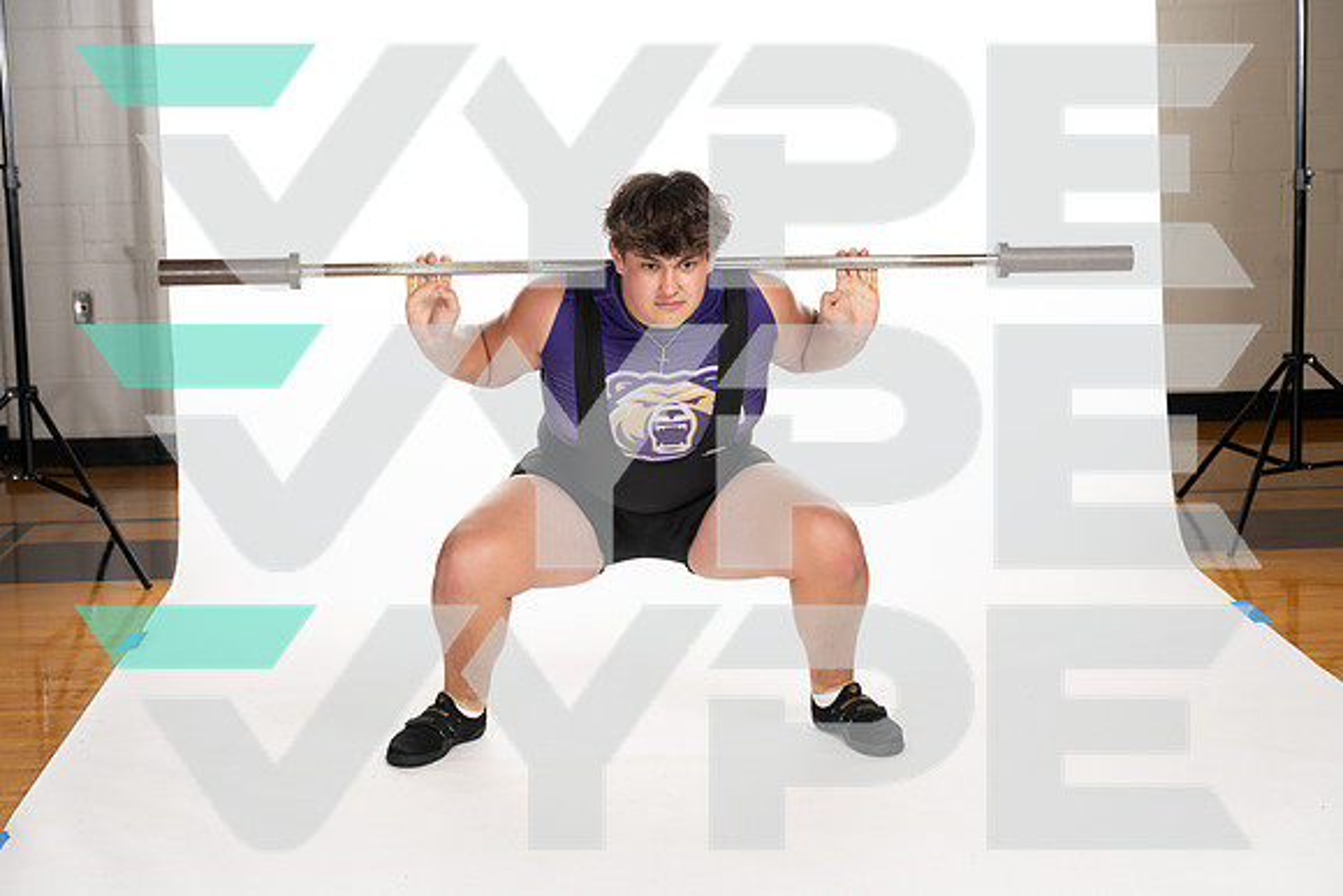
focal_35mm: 68
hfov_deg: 29.6
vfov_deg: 20.0
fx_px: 2537
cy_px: 448
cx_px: 672
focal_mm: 68
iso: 250
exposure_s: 1/250
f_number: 5.6
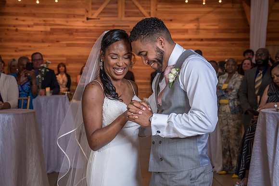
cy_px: 76
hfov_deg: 31.0
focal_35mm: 65
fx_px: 503
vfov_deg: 21.0
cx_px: 130
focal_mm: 55
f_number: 4.5
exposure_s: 1/200
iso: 2000
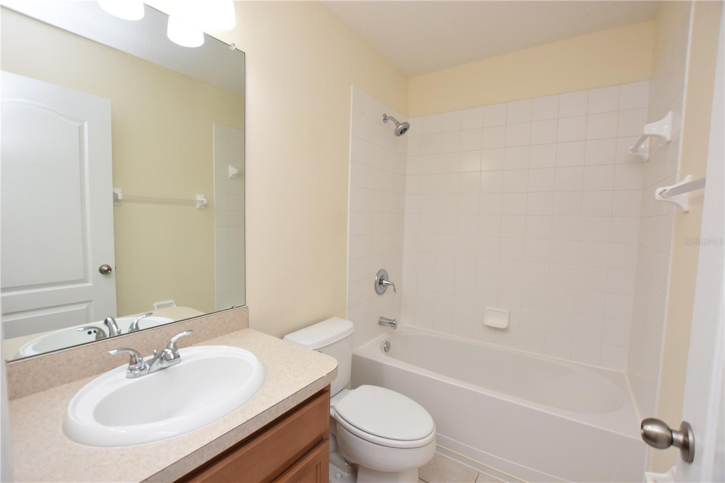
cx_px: 362
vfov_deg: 77.3
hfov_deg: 100.4
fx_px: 302
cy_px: 242
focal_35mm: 15
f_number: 4.5
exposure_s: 1/80
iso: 200
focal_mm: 10
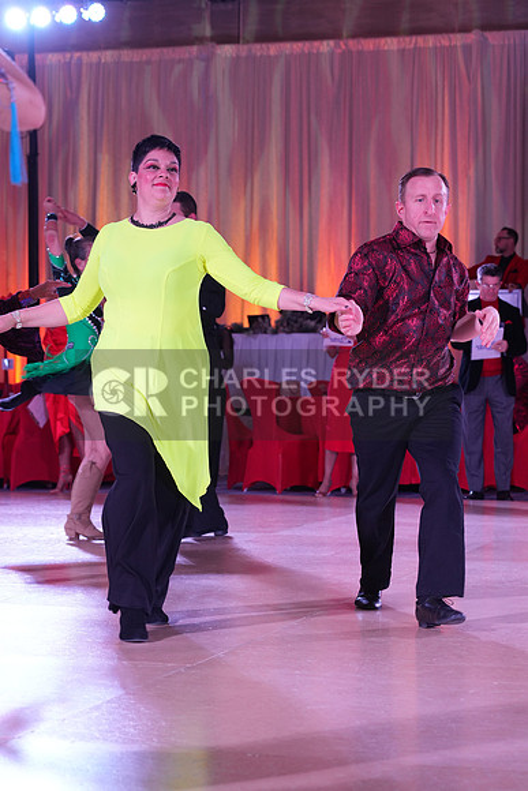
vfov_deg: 24.5
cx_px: 264
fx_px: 1825
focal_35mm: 83
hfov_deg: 16.5
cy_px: 396
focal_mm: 83
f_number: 5.6
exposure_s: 1/200
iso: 1600
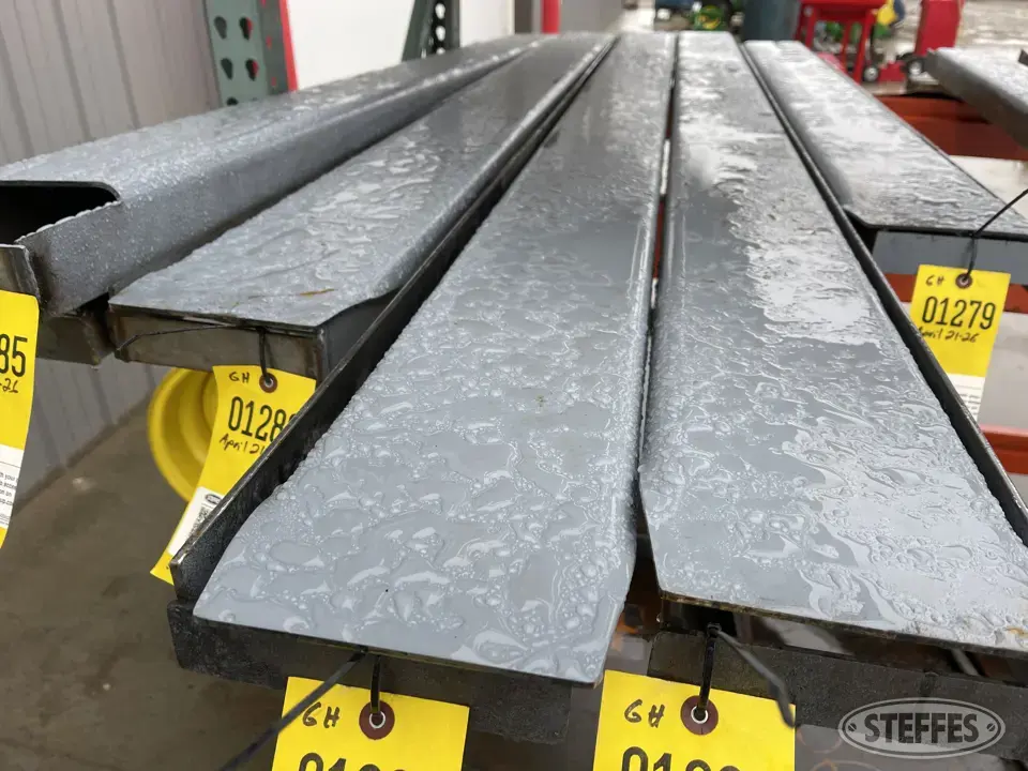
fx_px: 772
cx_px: 514
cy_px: 386
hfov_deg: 67.3
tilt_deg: -26.1
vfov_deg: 53.1
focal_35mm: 26
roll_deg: +1.1
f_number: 1.6
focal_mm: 5.1
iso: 32
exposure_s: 1/121
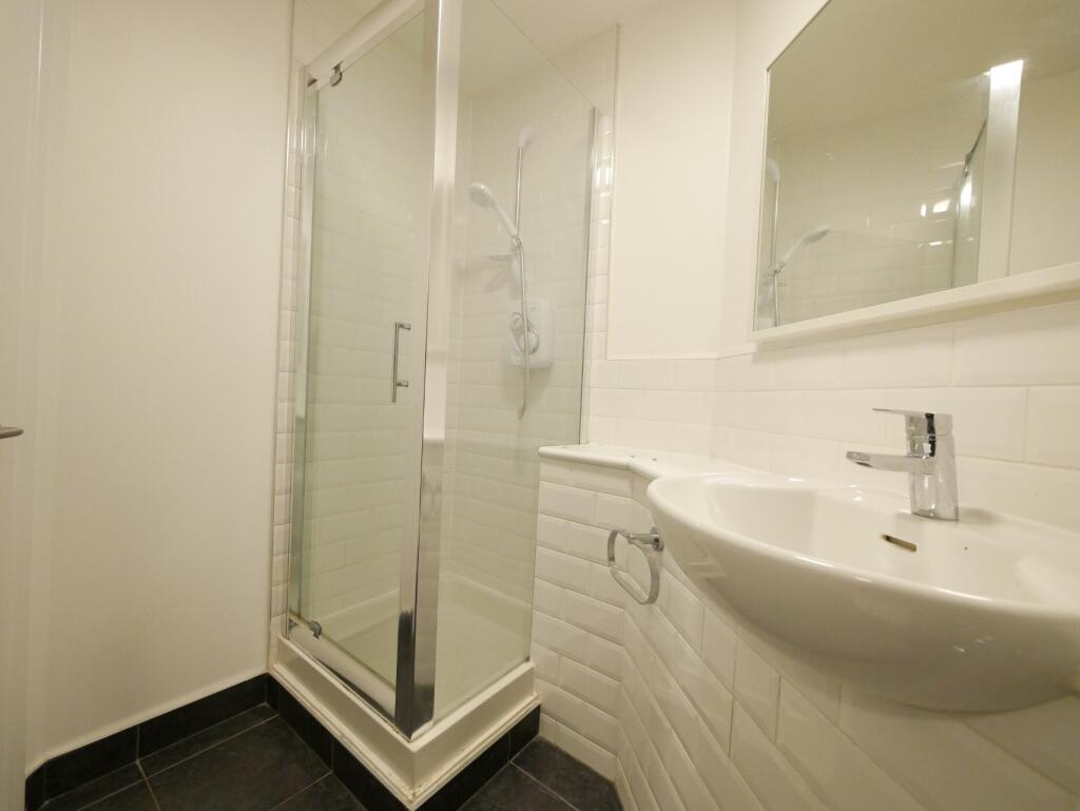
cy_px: 406
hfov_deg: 102.0
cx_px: 540
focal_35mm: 14
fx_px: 437
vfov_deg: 85.7
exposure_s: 1/125
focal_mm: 7
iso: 2000
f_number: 4
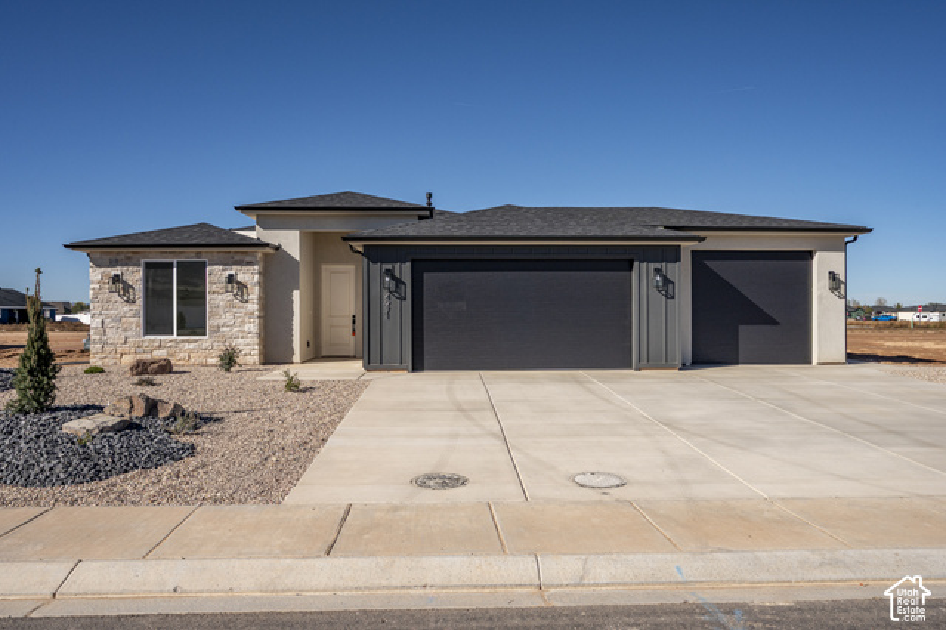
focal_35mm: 24
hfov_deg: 72.6
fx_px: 643
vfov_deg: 52.1
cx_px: 473
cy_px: 315
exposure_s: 1/1250
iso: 320
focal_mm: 24.5
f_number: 10
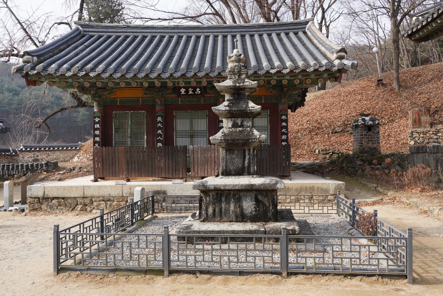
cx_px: 222
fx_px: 394
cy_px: 148
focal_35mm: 32
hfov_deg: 58.7
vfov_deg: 41.1
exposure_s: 1/100
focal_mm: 32
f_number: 16
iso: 400
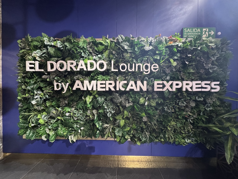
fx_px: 96
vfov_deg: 85.7
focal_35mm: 14
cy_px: 90
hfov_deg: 102.1
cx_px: 119
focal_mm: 2.22
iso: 800
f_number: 2.2
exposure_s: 1/60
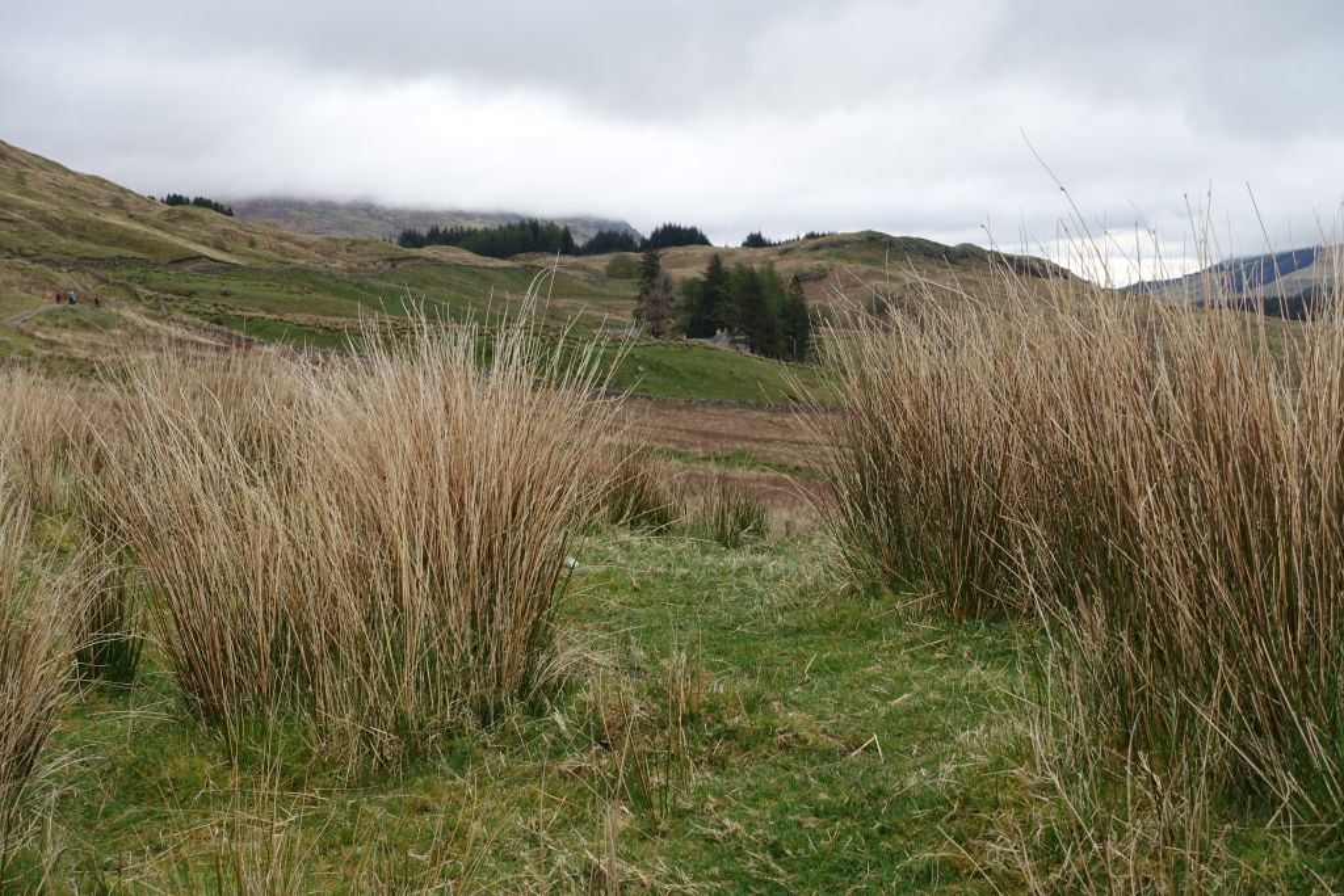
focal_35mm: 57
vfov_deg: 23.8
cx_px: 672
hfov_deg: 35.0
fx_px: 2128
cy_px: 448
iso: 125
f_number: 5.6
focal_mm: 20.81
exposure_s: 1/160
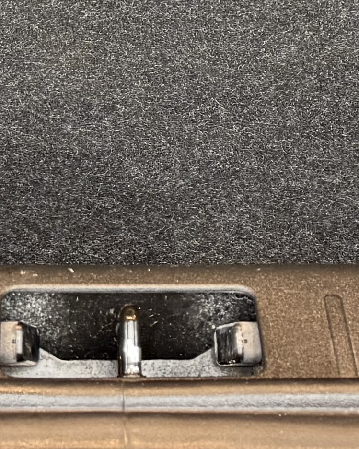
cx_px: 65
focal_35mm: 143
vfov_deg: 12.9
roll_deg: -0.4
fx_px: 1899
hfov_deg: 10.8
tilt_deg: -26.1
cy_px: -193
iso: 200
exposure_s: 1/70
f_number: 1.78
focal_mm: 6.76
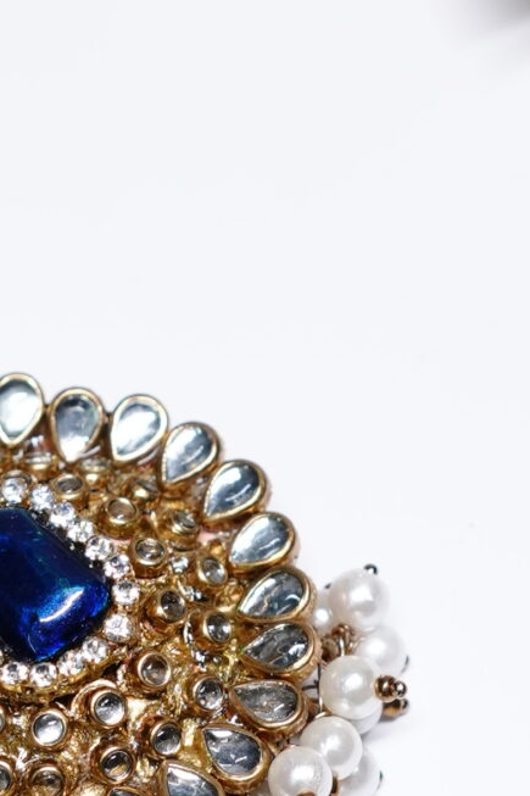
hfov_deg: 6.7
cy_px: 305
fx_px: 4507
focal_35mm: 204
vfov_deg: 10.1
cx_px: -12
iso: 250
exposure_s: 1/200
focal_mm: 35
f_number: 3.2
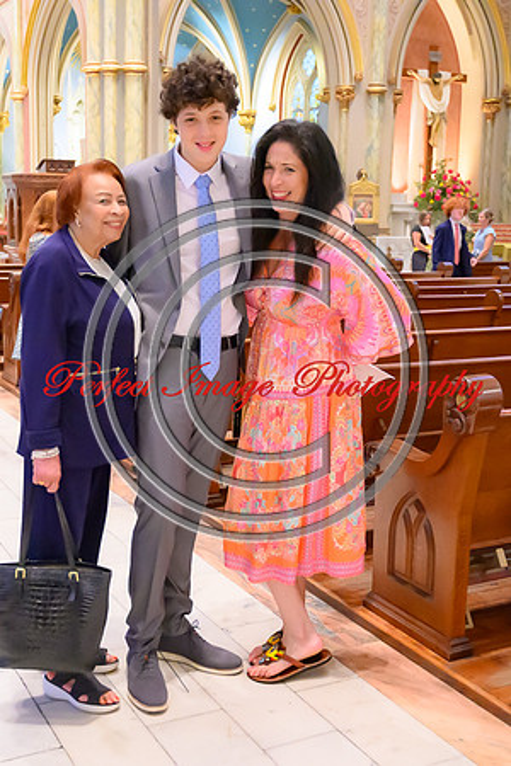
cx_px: 205
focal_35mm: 43
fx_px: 908
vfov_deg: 45.7
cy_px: 389
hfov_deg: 31.3
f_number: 2.8
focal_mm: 28
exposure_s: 1/100
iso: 10000
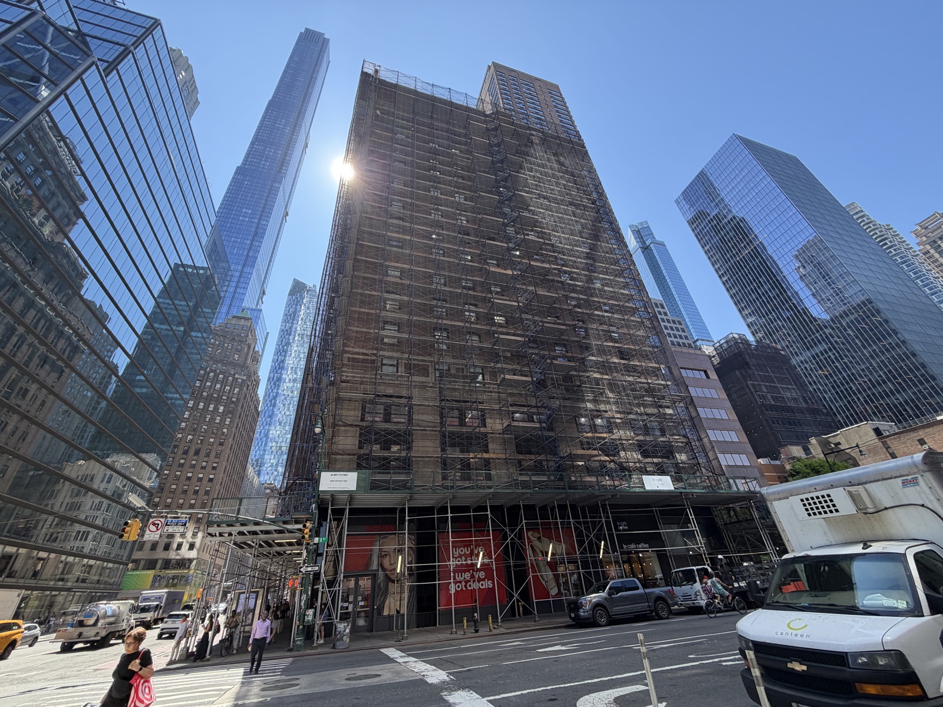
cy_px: 354
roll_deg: +4.9
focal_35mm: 14
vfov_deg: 85.7
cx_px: 472
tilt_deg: +31.1
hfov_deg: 102.1
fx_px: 381
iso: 64
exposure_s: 1/502
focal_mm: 2.22
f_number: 2.2
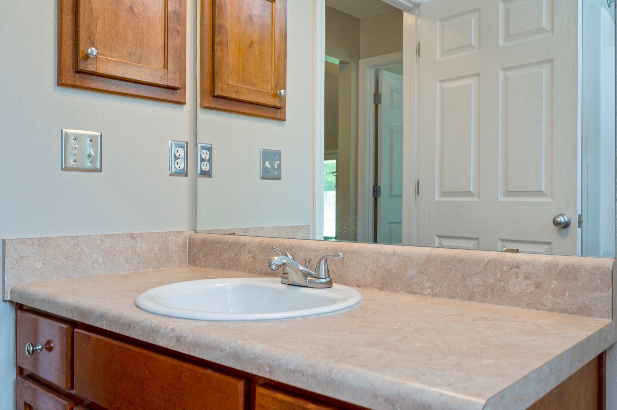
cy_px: 205
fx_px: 514
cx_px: 308
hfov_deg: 62.0
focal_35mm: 30
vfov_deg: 43.5
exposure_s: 1/20
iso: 200
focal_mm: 30
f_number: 9
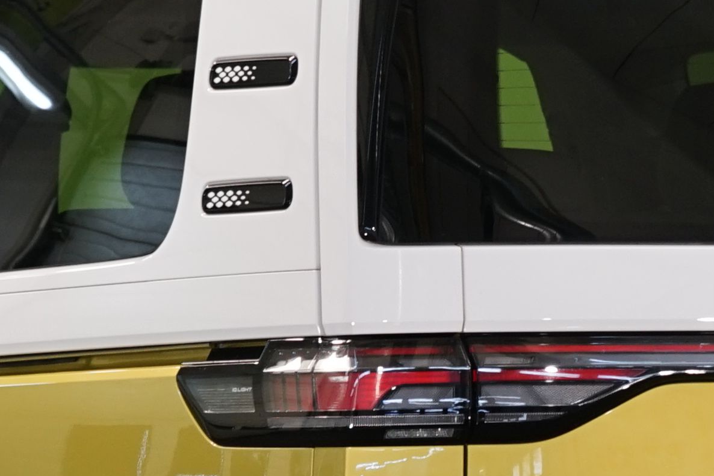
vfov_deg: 4.1
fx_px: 6622
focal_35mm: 334
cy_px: 429
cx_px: 448
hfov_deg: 6.2
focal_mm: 66
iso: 320
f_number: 5.6
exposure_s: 1/25
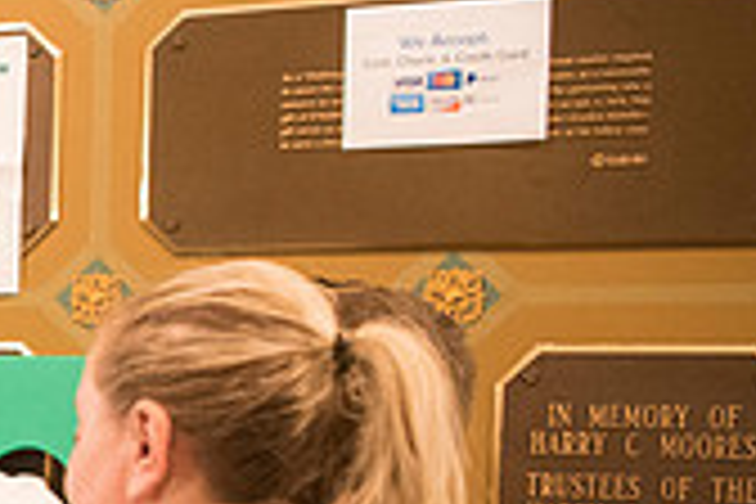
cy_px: 520
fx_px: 1743
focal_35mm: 83
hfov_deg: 19.5
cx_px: -536
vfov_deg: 16.1
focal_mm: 24
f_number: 2.8
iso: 4000
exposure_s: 1/60
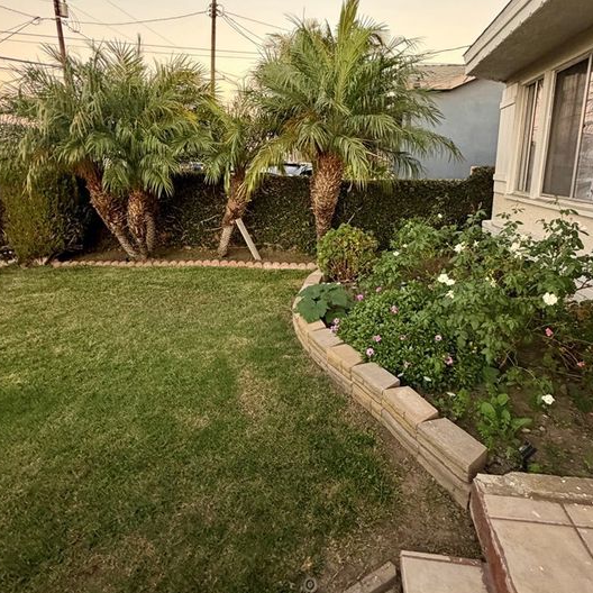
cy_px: 244
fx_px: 388
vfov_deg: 74.2
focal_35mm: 20
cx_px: 309
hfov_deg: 74.8
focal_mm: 2.22
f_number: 2.2
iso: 200
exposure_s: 1/121
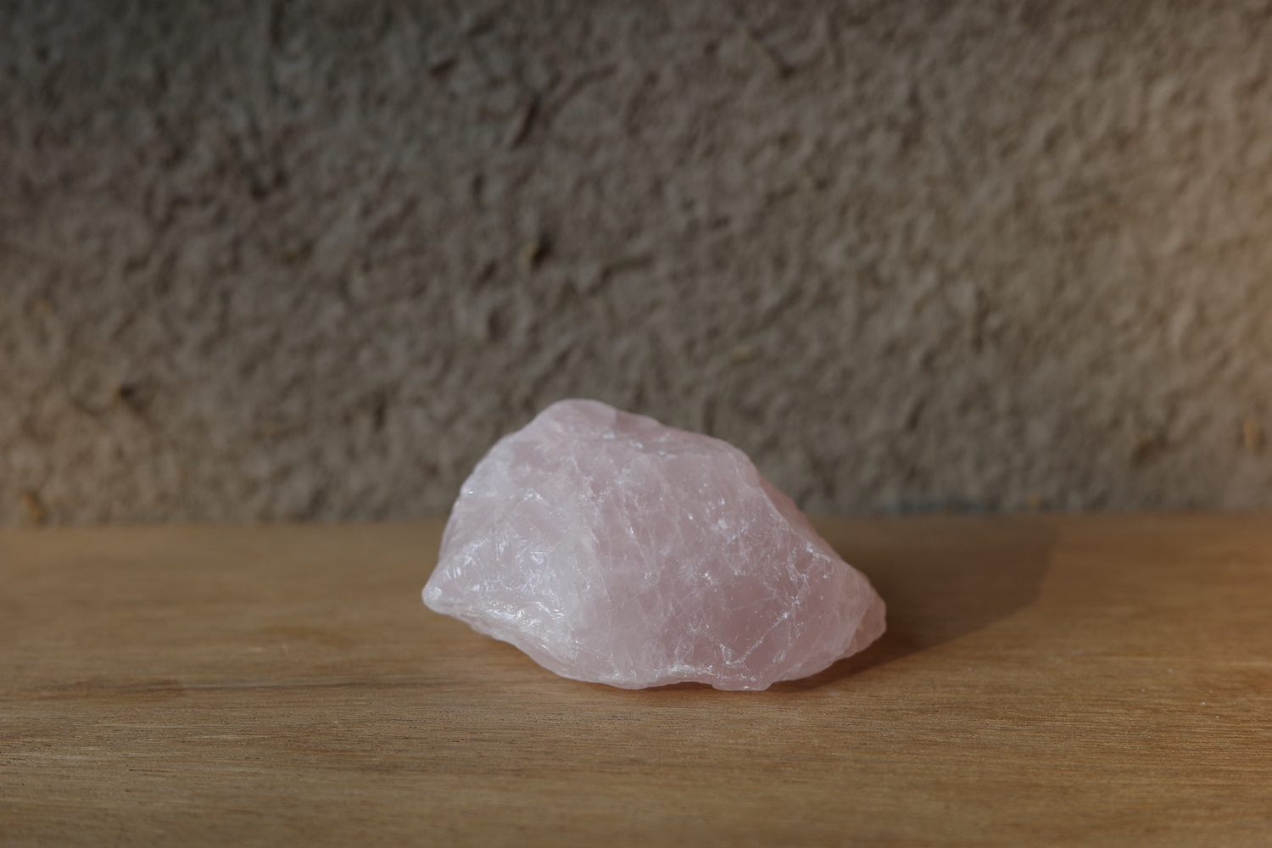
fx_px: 1413
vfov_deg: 33.4
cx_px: 636
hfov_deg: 48.5
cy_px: 424
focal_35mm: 40
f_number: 4
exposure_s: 1/250
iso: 200
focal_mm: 26
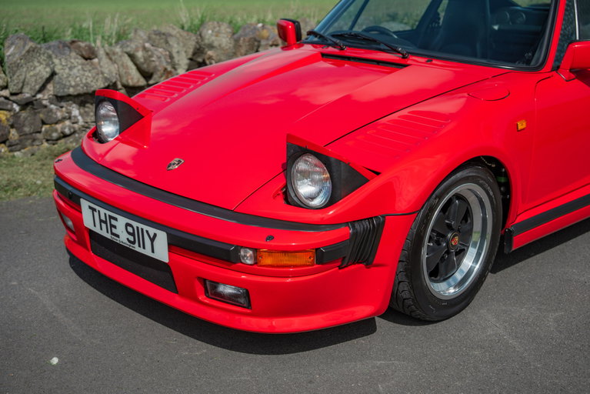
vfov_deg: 27.0
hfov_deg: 39.6
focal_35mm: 50
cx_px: 295
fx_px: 820
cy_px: 197
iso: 100
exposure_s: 1/2000
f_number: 2.8
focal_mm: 50
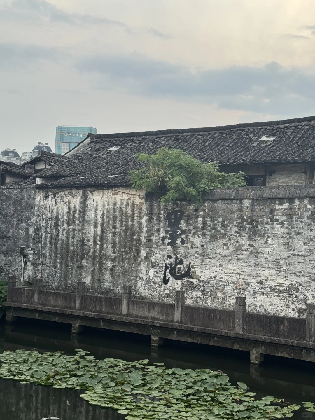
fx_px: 582
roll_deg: -2.2
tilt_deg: +3.7
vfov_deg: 39.7
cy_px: 210
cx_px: 158
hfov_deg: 30.3
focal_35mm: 48
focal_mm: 6.76
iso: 64
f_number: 1.78
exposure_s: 1/832
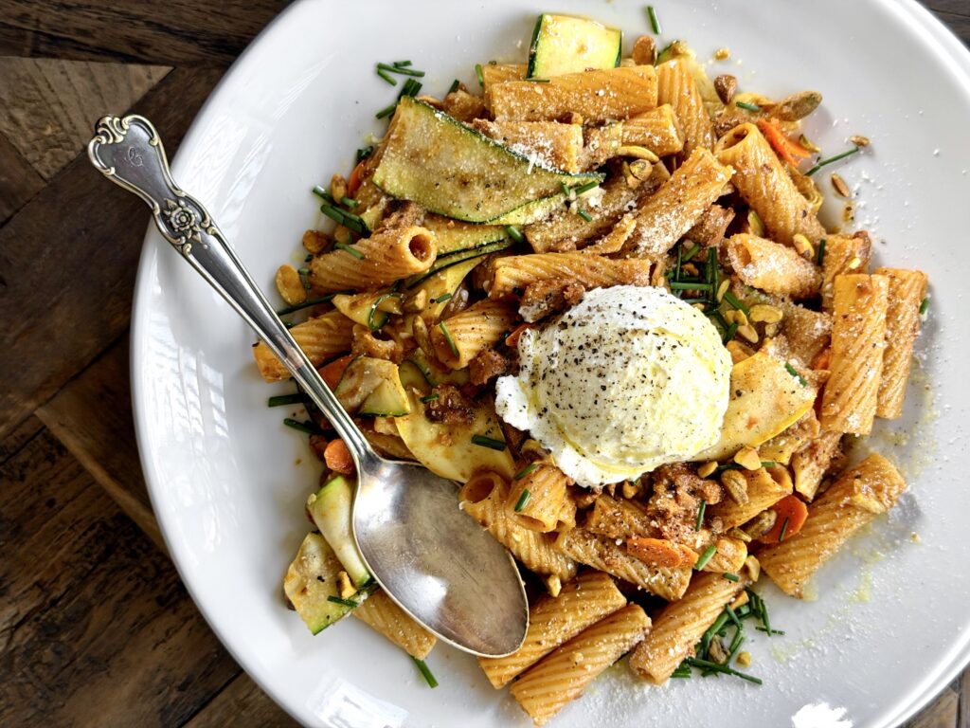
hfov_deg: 39.7
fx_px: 1345
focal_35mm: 48
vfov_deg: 30.3
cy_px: 364
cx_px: 485
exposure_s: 1/60
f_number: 1.78
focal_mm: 6.76
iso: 125
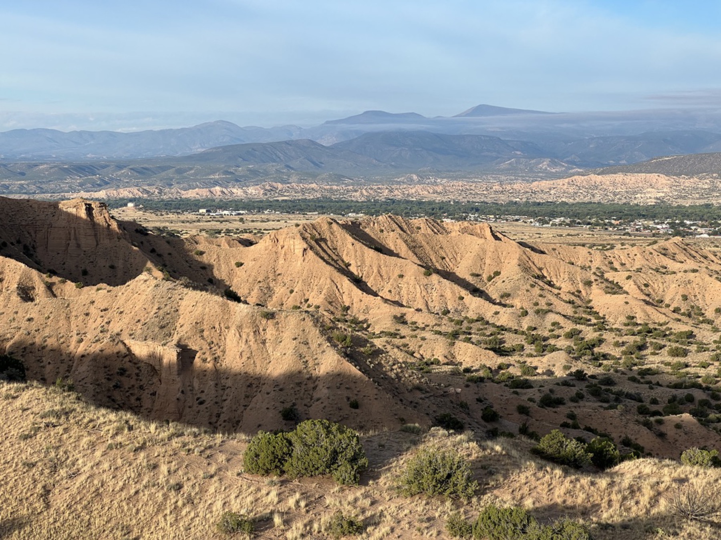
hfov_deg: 25.3
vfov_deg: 19.1
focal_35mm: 77
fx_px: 1604
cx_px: 360
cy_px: 270
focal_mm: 9
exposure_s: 1/475
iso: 32
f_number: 2.8
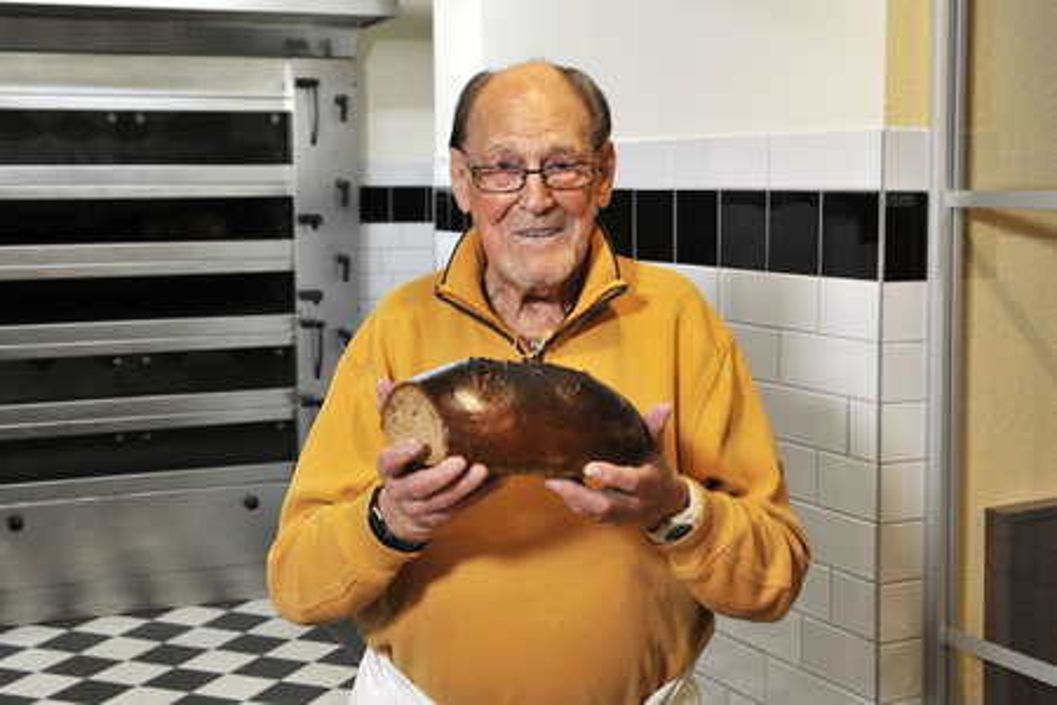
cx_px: 528
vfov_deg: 30.5
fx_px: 1292
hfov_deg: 44.5
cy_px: 352
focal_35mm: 44
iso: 1250
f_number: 7.1
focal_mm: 44
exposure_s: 1/50
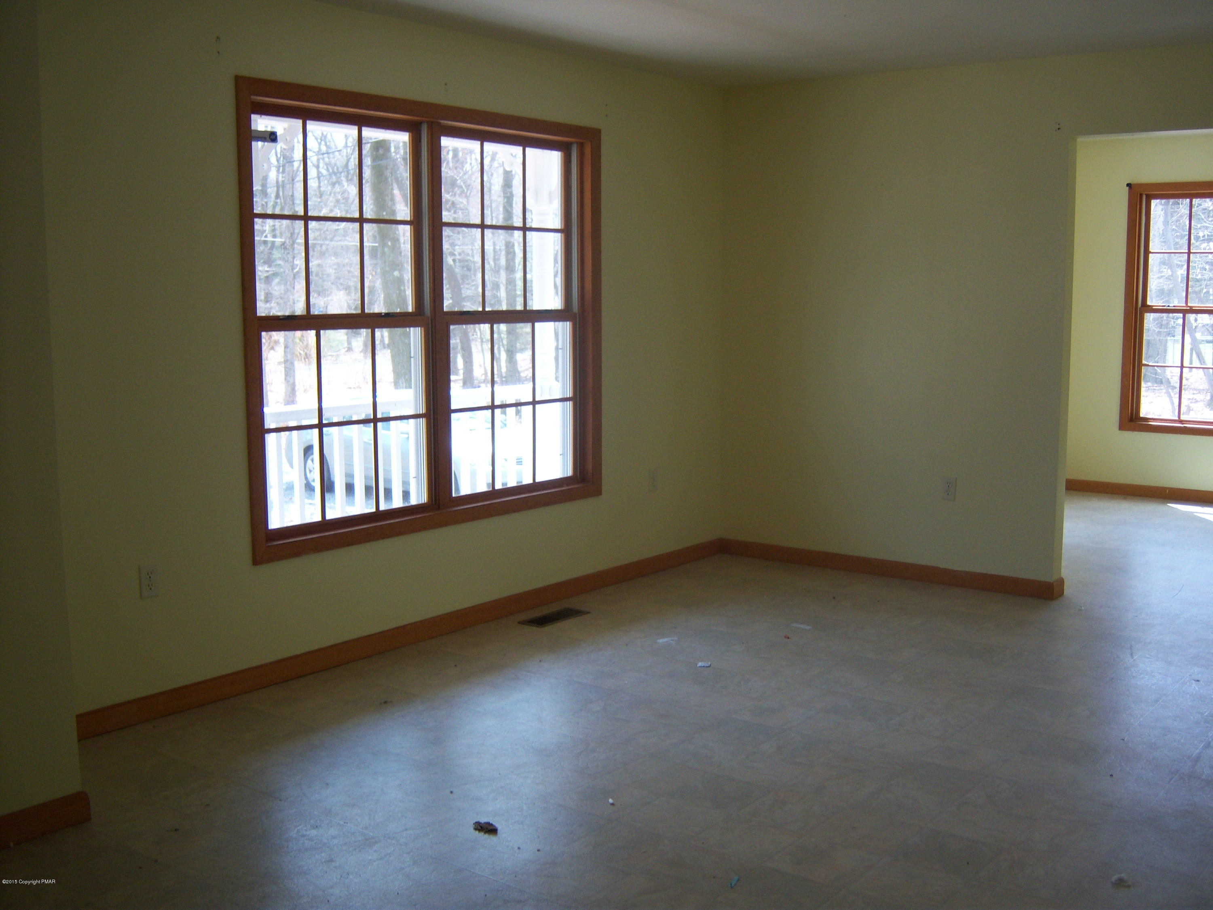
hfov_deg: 51.4
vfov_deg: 39.7
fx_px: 1261
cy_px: 455
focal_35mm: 36
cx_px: 606
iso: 100
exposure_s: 1/60
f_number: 2.8
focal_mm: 7.5
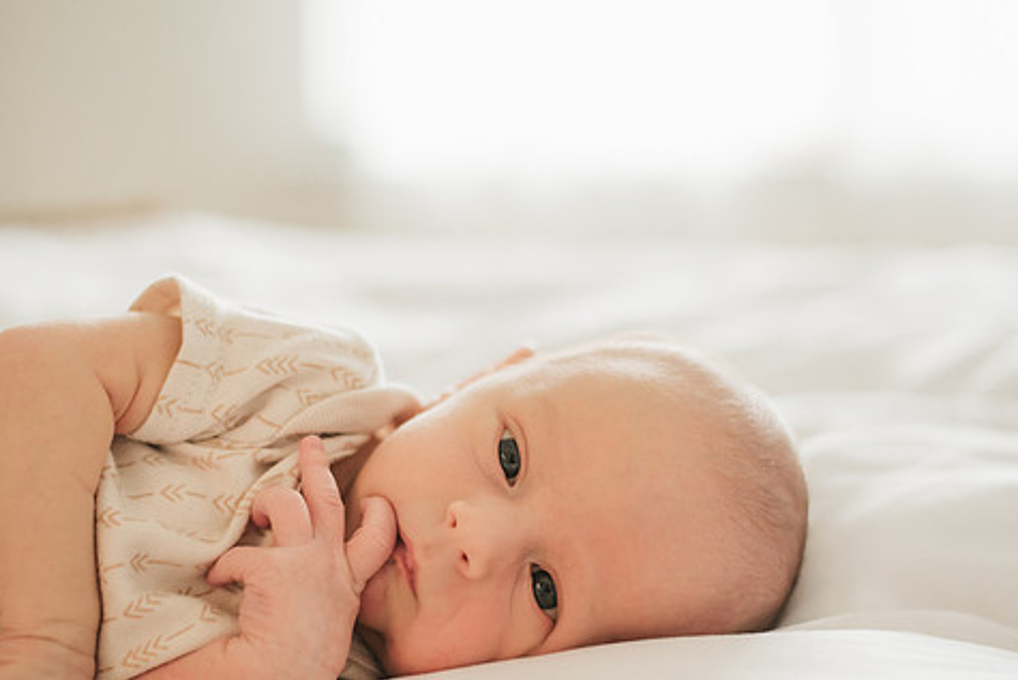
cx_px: 508
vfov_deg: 22.2
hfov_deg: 32.9
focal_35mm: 61
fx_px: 1725
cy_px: 413
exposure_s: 1/320
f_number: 2
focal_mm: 50
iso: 1250
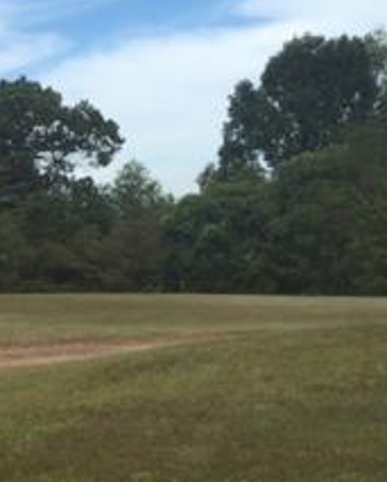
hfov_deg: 16.4
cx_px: -206
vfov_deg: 22.4
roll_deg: +0.1
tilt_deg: -3.8
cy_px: 294
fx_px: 1214
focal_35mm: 85
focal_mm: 4.15
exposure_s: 1/1412
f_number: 2.2
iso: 32
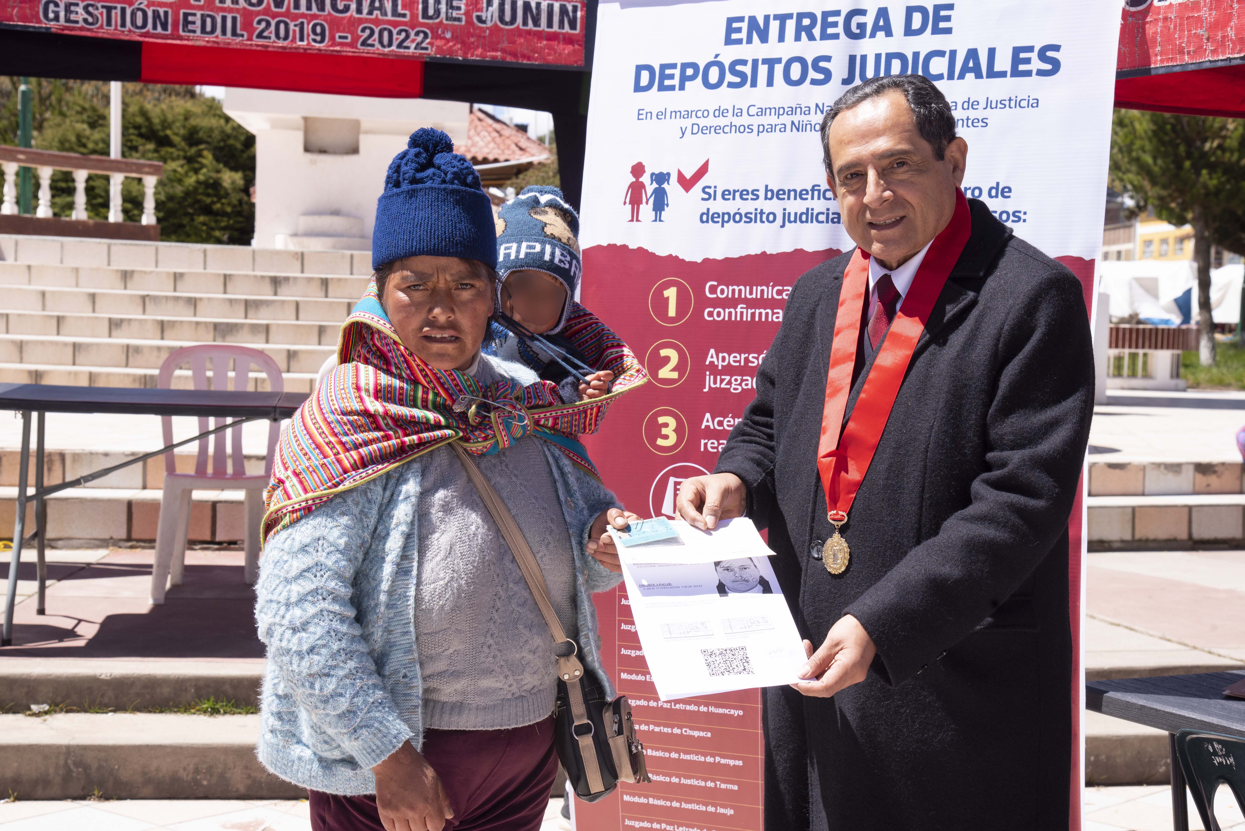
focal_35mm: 58
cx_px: 622
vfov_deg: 23.4
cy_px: 416
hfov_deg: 34.5
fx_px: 2006
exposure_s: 1/320
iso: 200
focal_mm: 58
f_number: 9
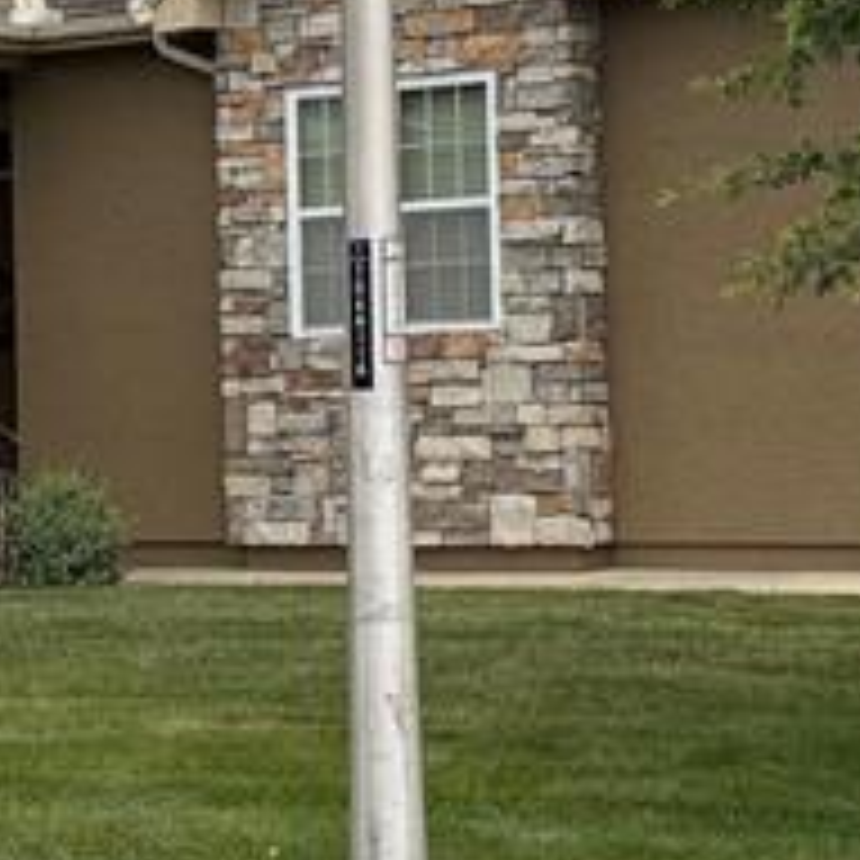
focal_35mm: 123
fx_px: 3457
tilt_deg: +1.3
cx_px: 284
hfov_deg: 14.2
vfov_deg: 14.2
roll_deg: +1.9
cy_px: 297
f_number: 1.6
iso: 50
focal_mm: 5.96
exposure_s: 1/4065
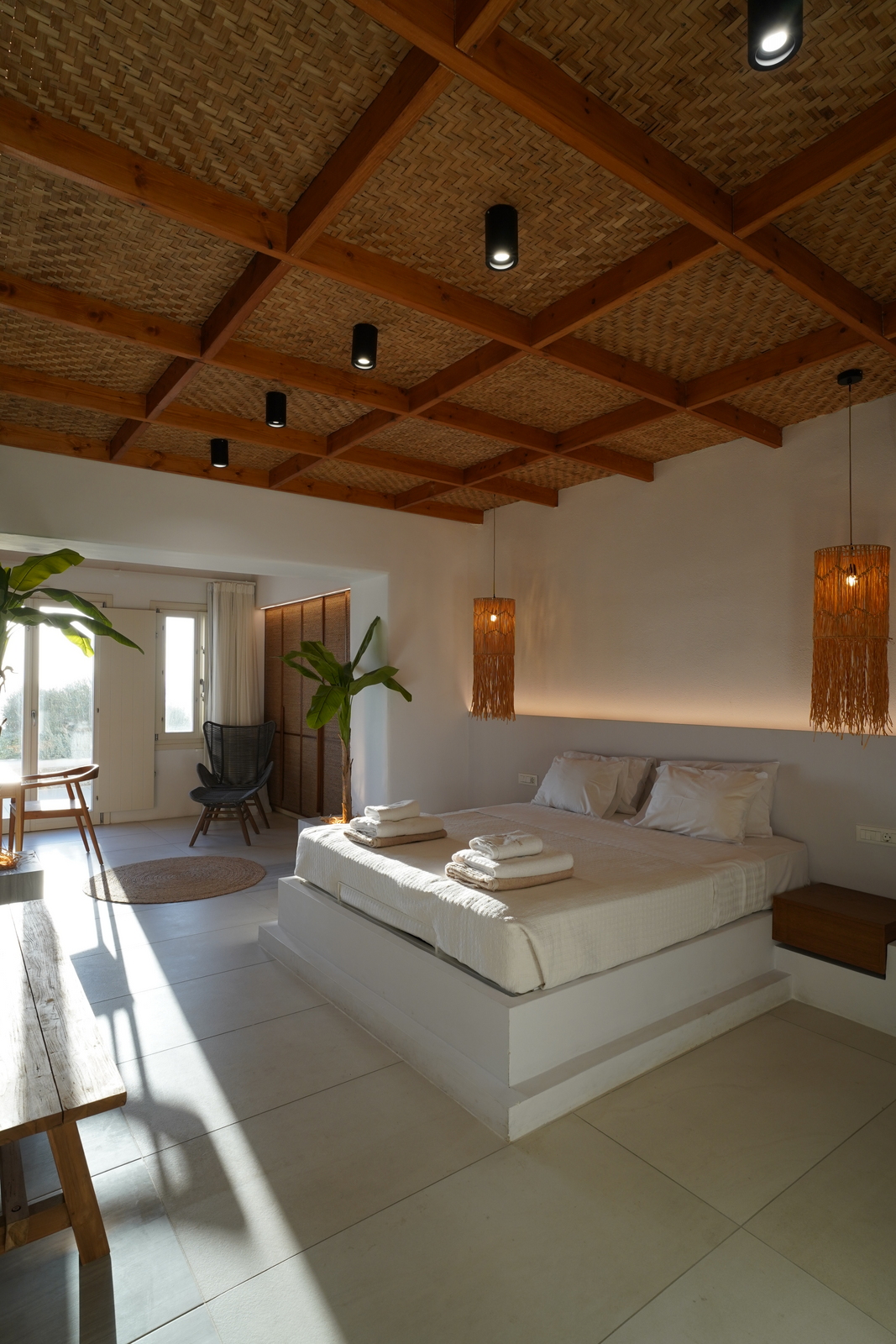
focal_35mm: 19
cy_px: 672
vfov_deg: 87.5
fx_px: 702
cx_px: 448
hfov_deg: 65.1
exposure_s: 1/50
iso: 250
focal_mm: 18.8
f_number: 9
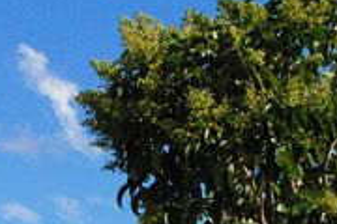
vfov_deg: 7.1
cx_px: -232
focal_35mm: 192
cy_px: 299
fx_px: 1797
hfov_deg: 10.2
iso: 1600
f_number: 18
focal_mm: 36
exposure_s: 1/1250
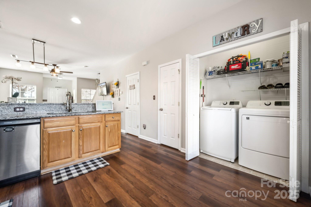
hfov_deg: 104.3
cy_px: 104
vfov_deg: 81.2
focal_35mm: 14
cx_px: 156
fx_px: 121
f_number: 7.1
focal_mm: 14
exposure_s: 1/25
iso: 160
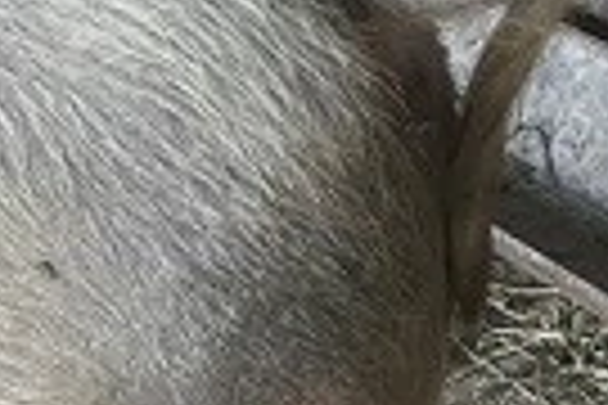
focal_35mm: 200
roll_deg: +23.0
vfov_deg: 6.8
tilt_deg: -28.1
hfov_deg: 9.9
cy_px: 603
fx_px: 3378
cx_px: -383
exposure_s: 1/121
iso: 64
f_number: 1.6
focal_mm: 4.2
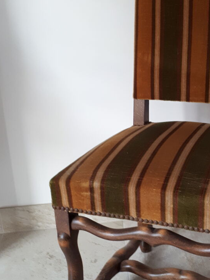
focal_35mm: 50
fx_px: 404
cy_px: 129
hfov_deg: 28.4
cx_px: 174
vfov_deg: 38.2
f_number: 1.9
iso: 160
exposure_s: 1/33
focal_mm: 3.6
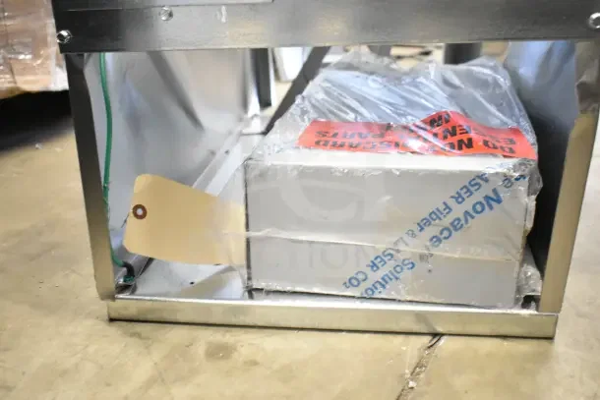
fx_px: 600
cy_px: 200
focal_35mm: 36
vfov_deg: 36.9
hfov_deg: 53.1
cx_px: 300
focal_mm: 24
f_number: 3.8
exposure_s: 1/40
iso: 5600
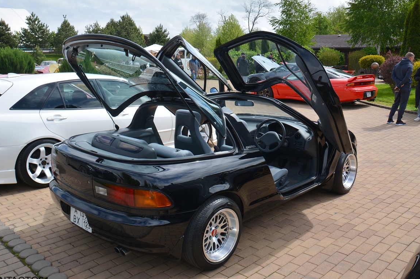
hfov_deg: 65.5
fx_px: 326
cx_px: 213
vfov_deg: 46.3
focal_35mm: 28
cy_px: 142
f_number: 8
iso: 100
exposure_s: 1/250
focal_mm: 18
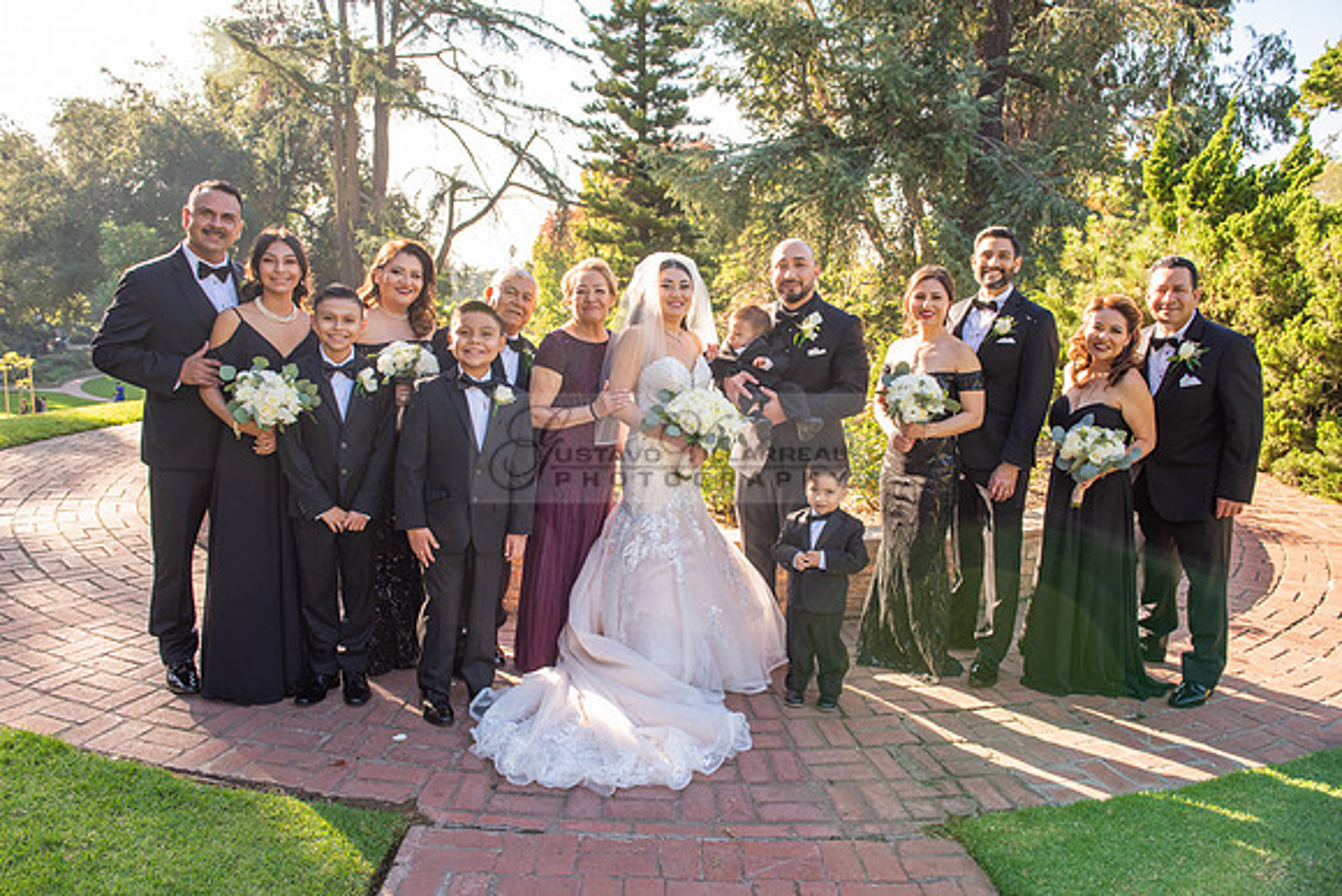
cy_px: 448
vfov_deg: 48.0
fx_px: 1007
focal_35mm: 27
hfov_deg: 67.4
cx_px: 671
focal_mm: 27
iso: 200
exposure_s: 1/250
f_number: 5.6
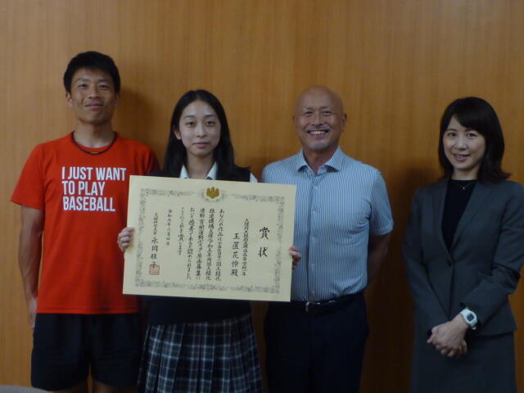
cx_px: 262
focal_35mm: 49
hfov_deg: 38.9
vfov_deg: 29.7
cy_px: 196
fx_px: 742
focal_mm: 4.4
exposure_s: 1/30
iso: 100
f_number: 2.8
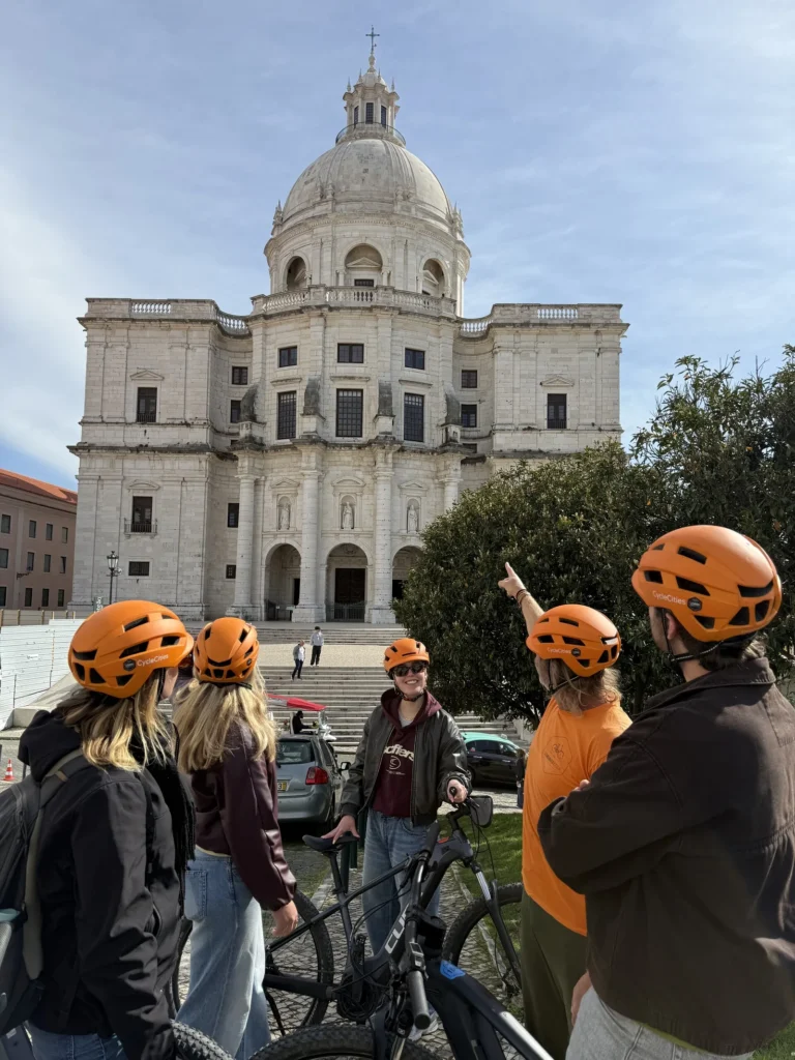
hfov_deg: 56.8
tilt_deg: +5.1
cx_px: 398
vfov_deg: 71.6
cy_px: 530
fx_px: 735
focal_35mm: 24
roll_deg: -0.2
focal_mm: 6.76
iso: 80
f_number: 1.78
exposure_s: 1/4975
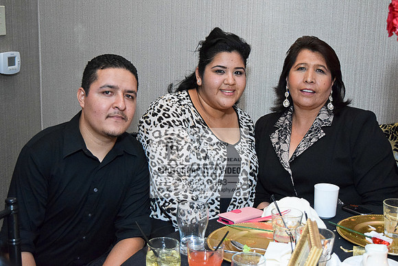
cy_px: 133
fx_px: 564
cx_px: 199
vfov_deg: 26.5
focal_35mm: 51
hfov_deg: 38.9
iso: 4000
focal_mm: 34
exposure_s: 1/60
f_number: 5
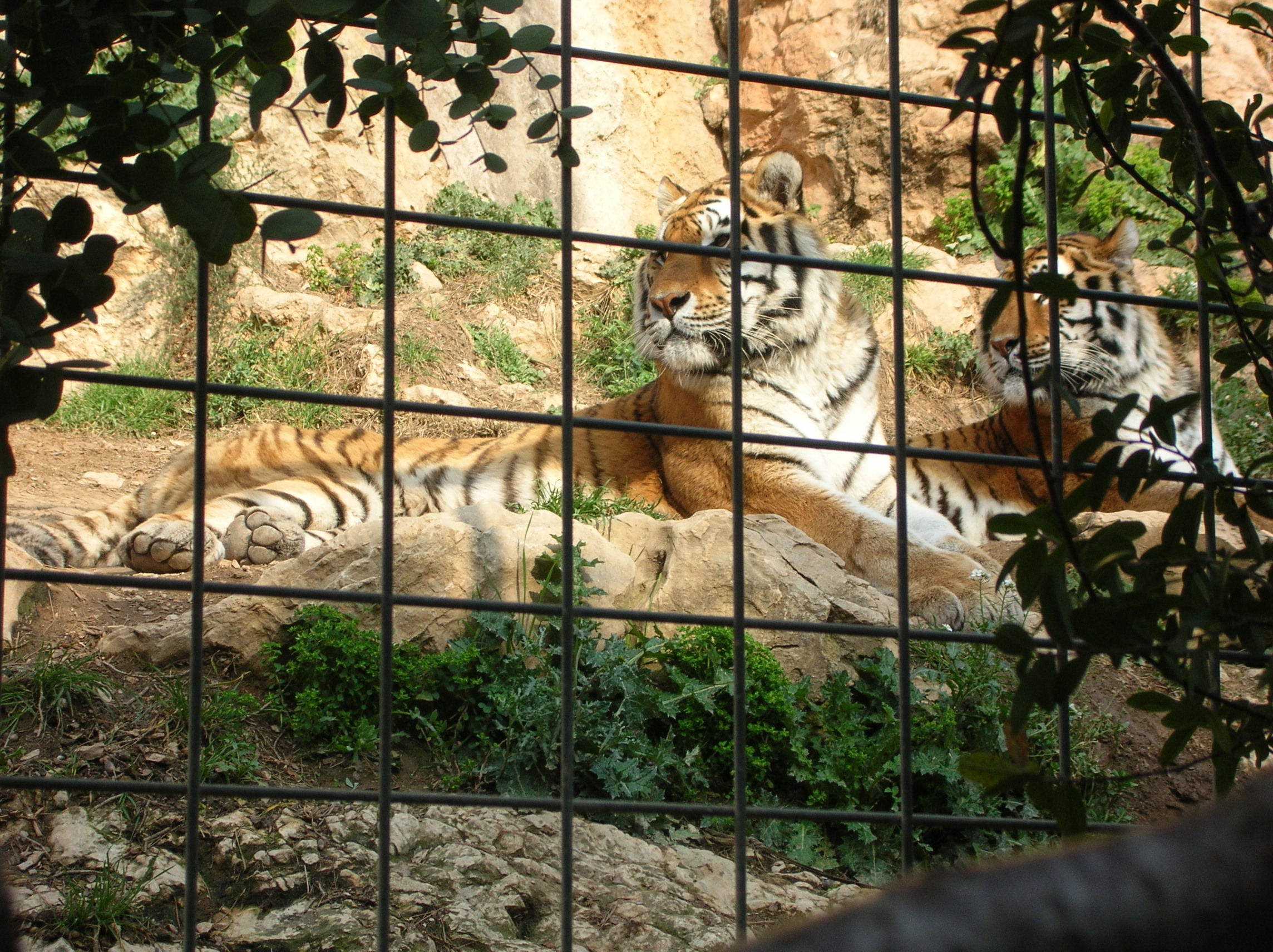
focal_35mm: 105
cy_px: 476
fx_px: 3858
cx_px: 636
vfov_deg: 14.1
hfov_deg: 18.7
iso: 50
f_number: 4.9
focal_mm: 17.4
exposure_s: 1/99.7
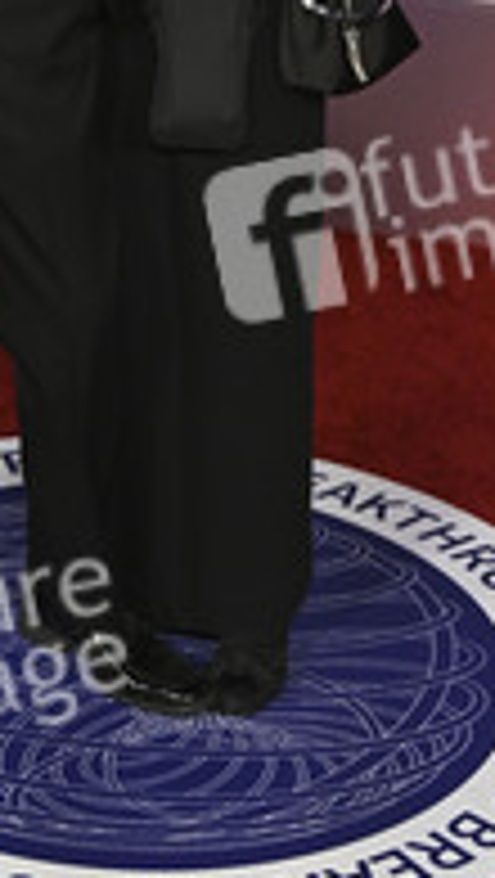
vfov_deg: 20.1
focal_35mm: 103
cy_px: -9
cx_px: 27
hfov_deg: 11.7
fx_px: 2398
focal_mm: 48
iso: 2000
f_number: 4
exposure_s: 1/320
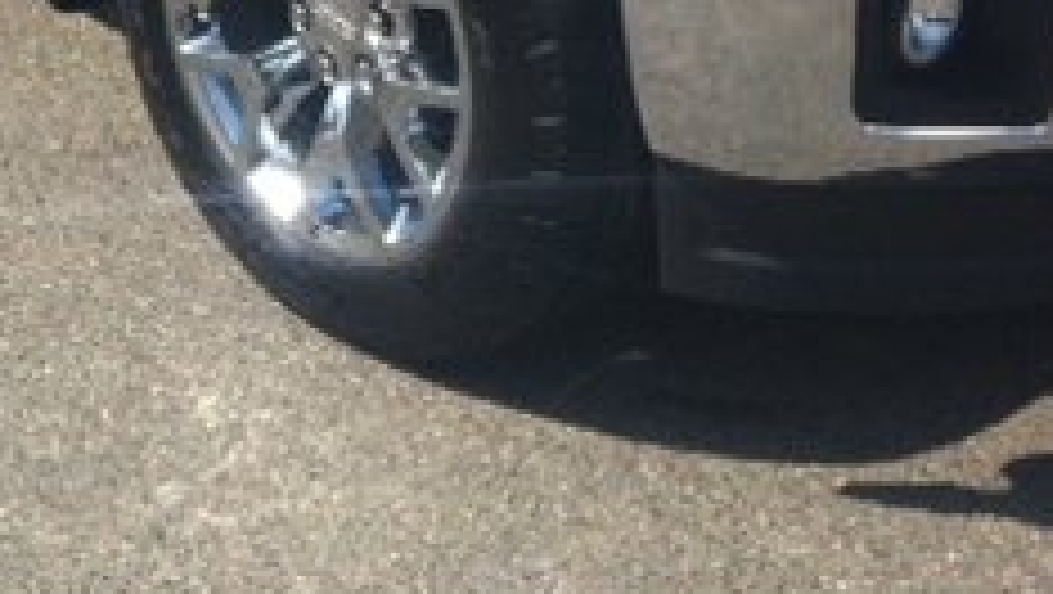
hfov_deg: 20.1
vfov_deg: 11.0
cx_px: 99
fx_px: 2906
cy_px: -436
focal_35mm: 104
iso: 80
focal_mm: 3.85
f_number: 2.8
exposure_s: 1/815
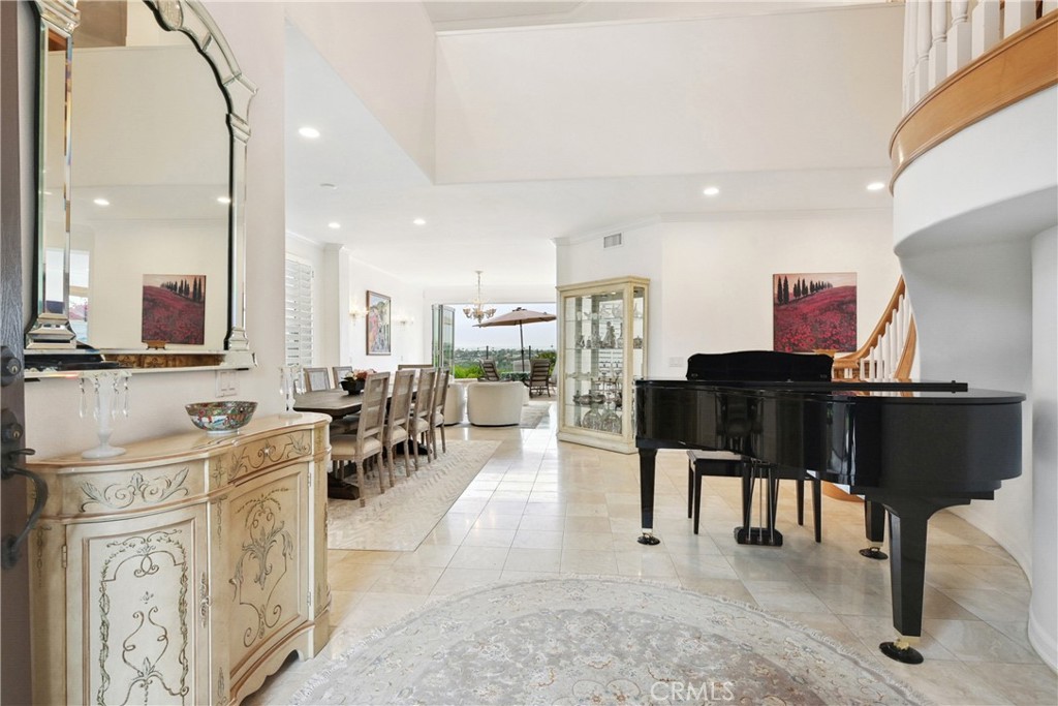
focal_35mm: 17
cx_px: 529
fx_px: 500
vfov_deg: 70.5
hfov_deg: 93.3
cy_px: 353
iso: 400
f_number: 8
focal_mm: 17
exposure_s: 1/80
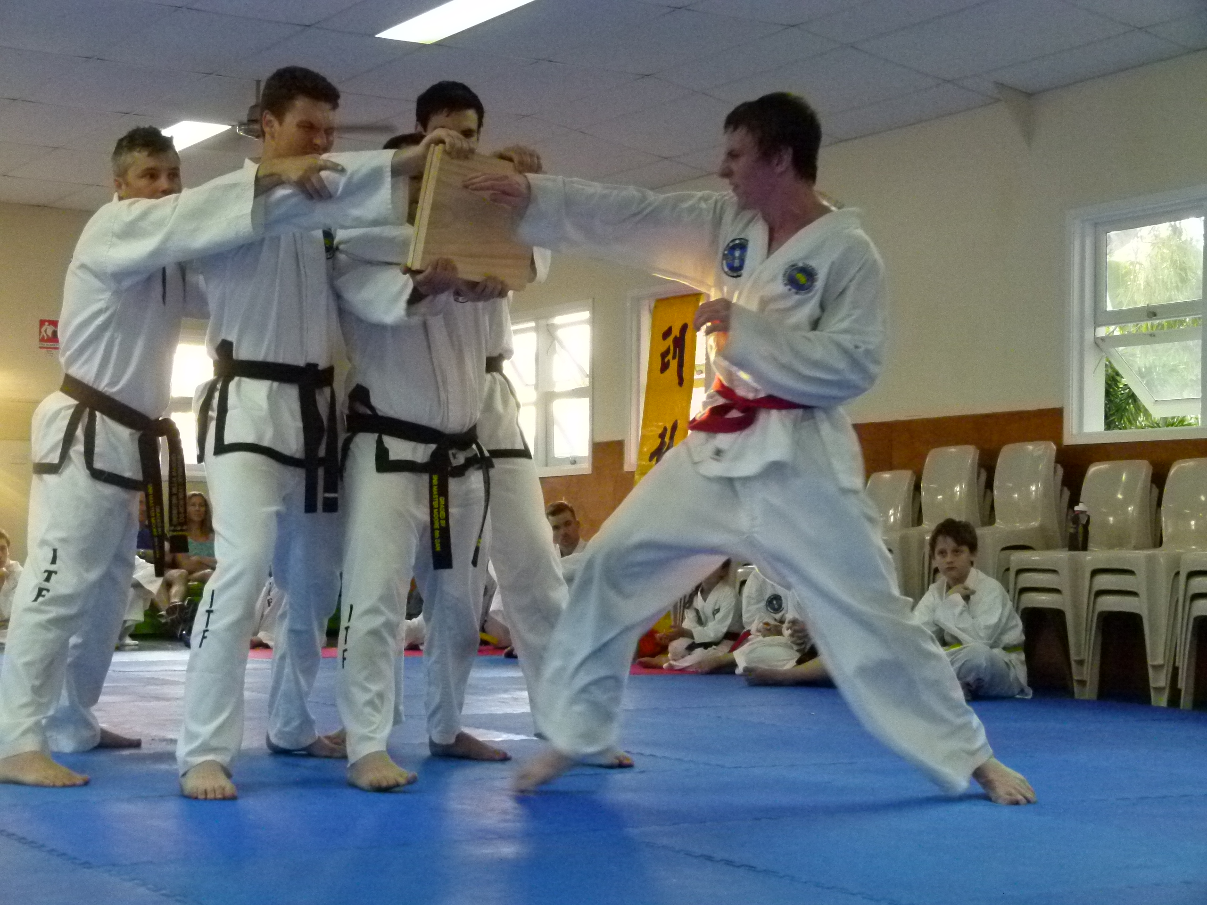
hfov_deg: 31.7
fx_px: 2127
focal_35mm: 61
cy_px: 452
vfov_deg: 24.0
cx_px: 604
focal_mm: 11
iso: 800
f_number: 3.3
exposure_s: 1/80
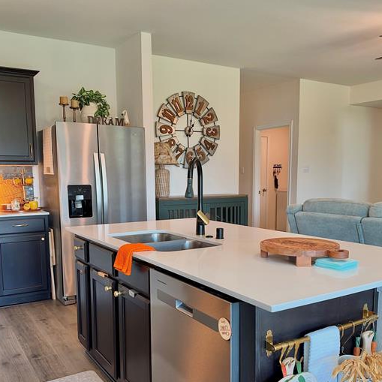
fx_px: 400
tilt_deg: -6.8
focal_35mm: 32
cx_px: 197
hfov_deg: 51.1
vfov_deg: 50.8
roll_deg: +0.7
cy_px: 227
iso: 160
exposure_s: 1/120
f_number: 1.8
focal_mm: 6.93
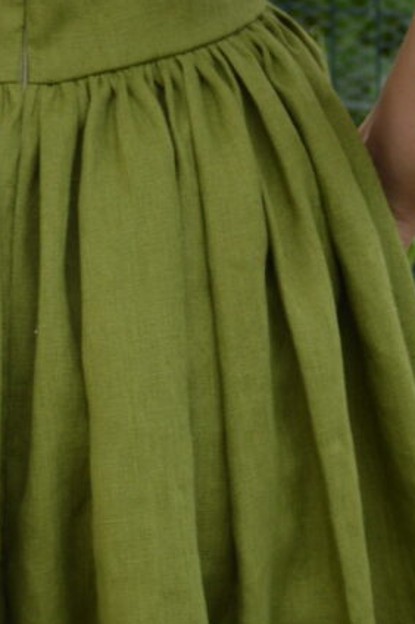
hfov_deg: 8.3
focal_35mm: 165
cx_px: 40
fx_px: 2854
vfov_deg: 11.8
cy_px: -405
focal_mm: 31
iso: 180
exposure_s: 1/125
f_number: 5.6
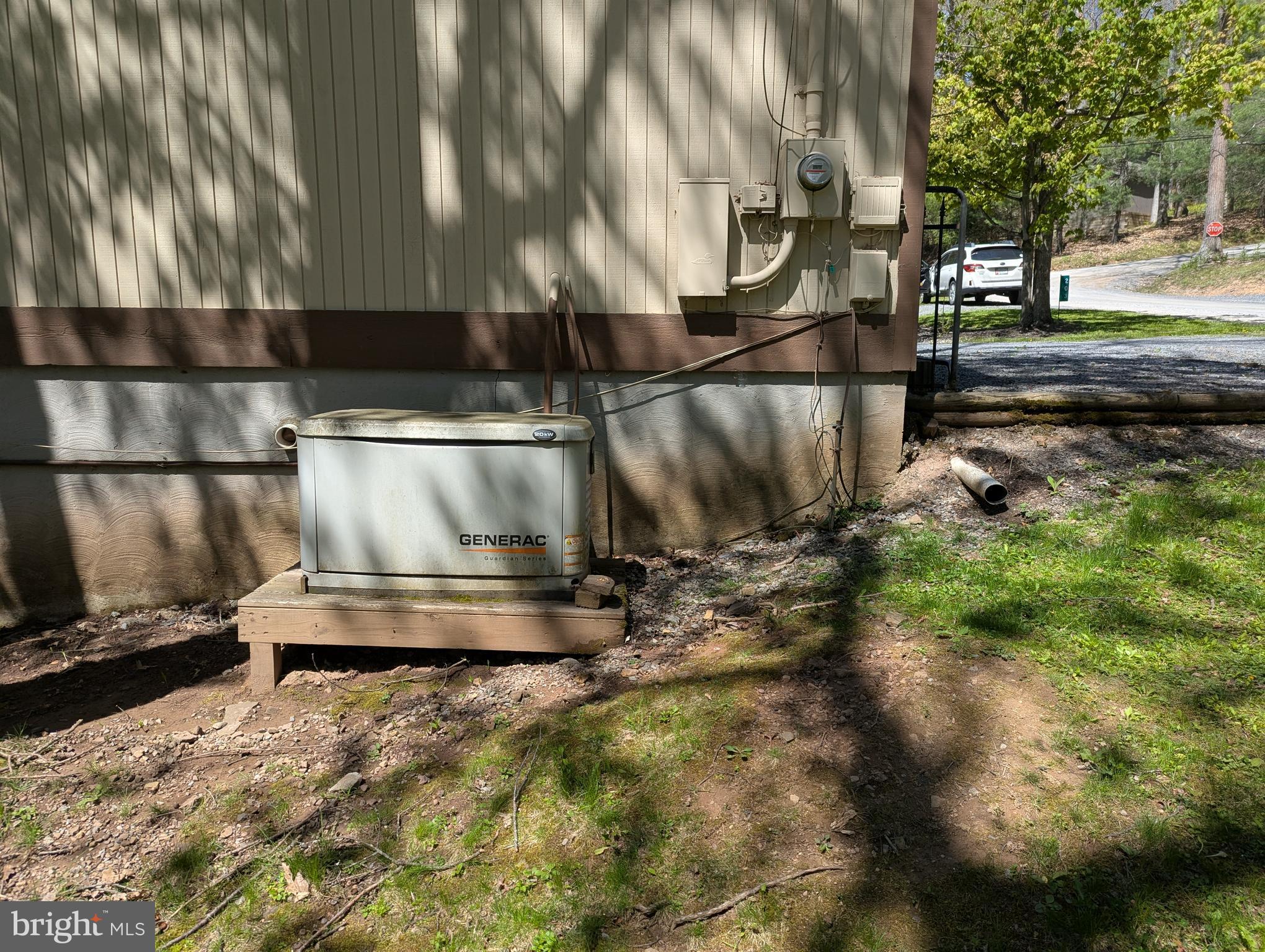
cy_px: 476
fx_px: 878
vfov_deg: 56.9
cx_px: 632
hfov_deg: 71.5
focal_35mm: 24
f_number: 1.85
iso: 43
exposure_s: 1/1217
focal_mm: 6.81
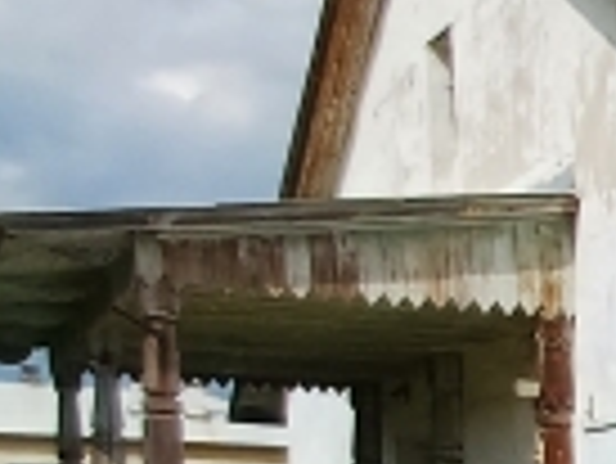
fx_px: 1692
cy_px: 689
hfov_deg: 15.3
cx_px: 1326
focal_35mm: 95
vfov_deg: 14.6
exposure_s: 1/2304
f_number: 2.2
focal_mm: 1.64
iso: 40
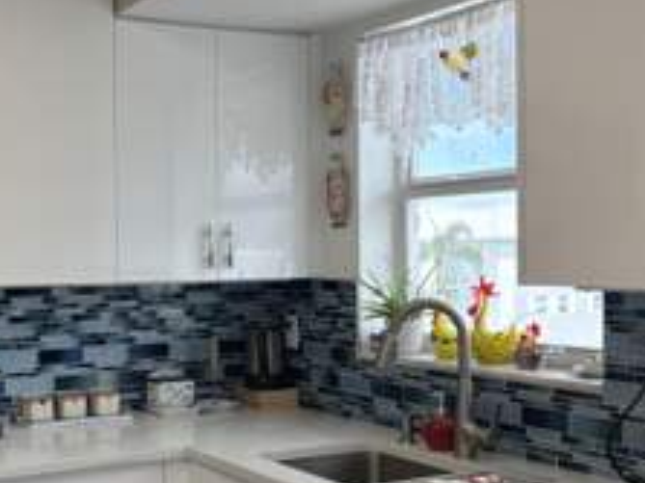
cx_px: 202
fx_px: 1043
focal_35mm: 56
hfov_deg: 34.0
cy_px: 253
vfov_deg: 26.1
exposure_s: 1/227
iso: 125
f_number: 1.6
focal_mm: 5.96
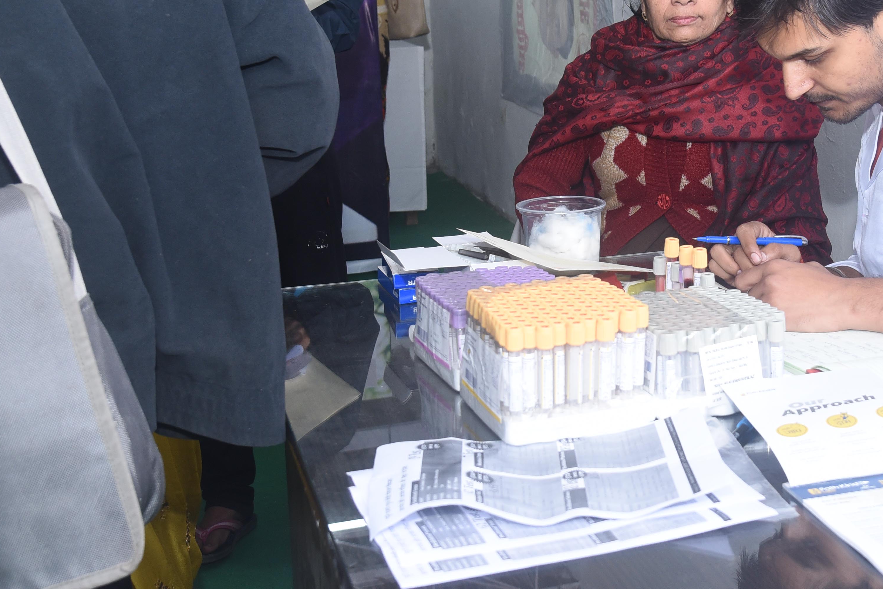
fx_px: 1472
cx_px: 650
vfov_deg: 22.4
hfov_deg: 32.8
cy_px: 148
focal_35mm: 60
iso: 800
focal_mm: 30
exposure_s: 1/125
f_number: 6.3
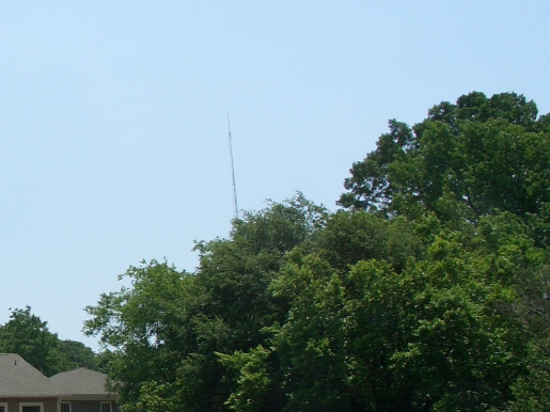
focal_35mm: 82
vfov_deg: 17.8
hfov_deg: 22.2
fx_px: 1303
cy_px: 334
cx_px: -94
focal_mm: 7.1
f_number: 5
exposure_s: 1/640
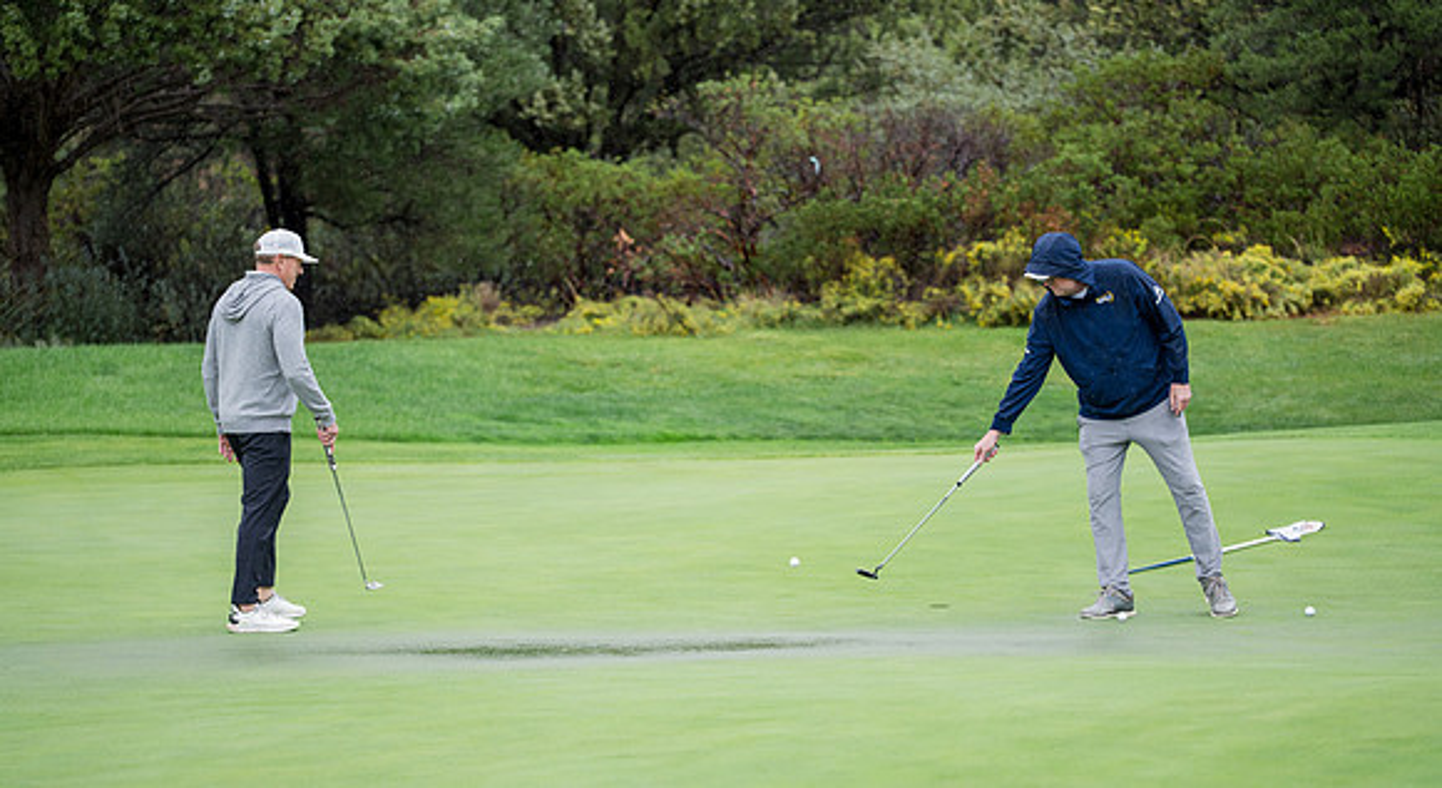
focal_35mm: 140
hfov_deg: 15.5
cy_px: 444
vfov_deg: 8.5
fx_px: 5304
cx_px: 721
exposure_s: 1/1000
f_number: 2.8
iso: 500
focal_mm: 131.9
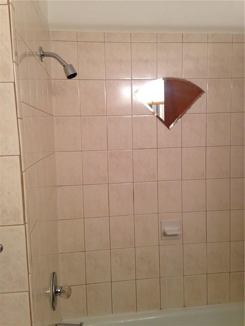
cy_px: 163
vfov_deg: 55.4
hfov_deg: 42.9
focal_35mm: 33
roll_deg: +2.5
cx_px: 122
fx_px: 311
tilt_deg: -6.6
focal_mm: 4.12
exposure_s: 1/20
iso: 64
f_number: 2.4
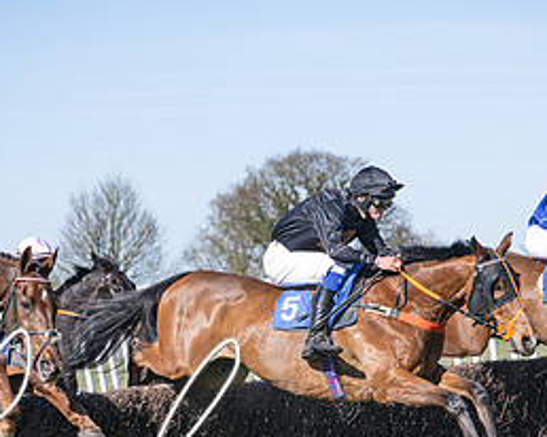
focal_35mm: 172
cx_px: 398
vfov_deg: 9.0
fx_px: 2782
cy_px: 310
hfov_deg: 11.2
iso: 200
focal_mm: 70
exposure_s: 1/1600
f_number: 4
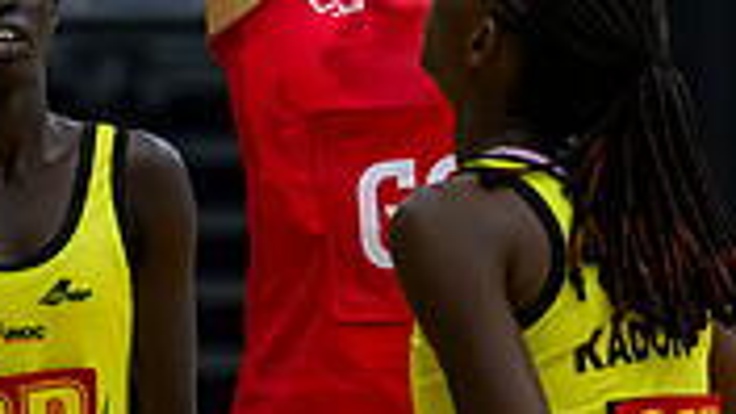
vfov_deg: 2.2
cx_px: 413
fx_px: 10773
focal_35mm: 552
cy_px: -486
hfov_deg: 3.9
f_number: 2.8
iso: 4000
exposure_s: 1/1250
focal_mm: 130
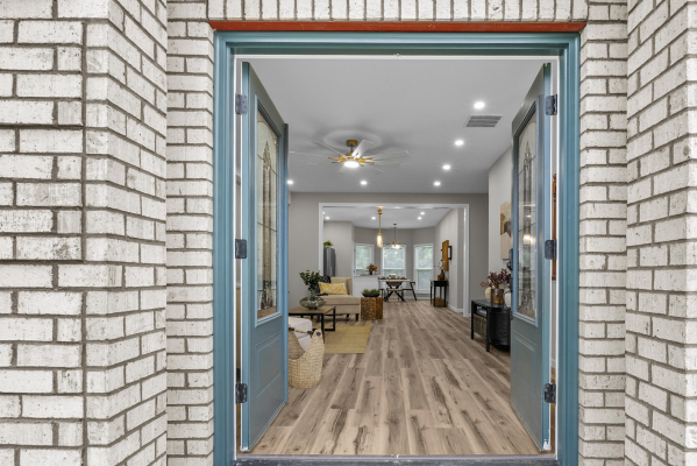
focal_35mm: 20
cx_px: 393
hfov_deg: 83.5
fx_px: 387
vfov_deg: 61.2
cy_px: 290
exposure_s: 1/8
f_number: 11
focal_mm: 16
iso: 400
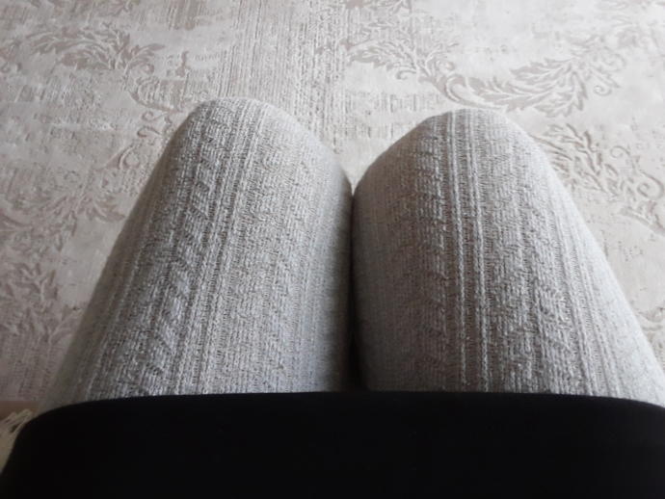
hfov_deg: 59.9
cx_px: 332
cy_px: 250
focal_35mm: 30
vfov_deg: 46.8
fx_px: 577
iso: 160
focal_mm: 2.2
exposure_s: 1/50
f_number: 1.9
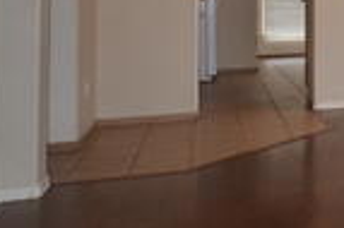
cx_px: 486
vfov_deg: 17.1
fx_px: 716
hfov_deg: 23.0
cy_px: -66
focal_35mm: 75
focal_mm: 14
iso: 800
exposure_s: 1/60
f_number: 4.8
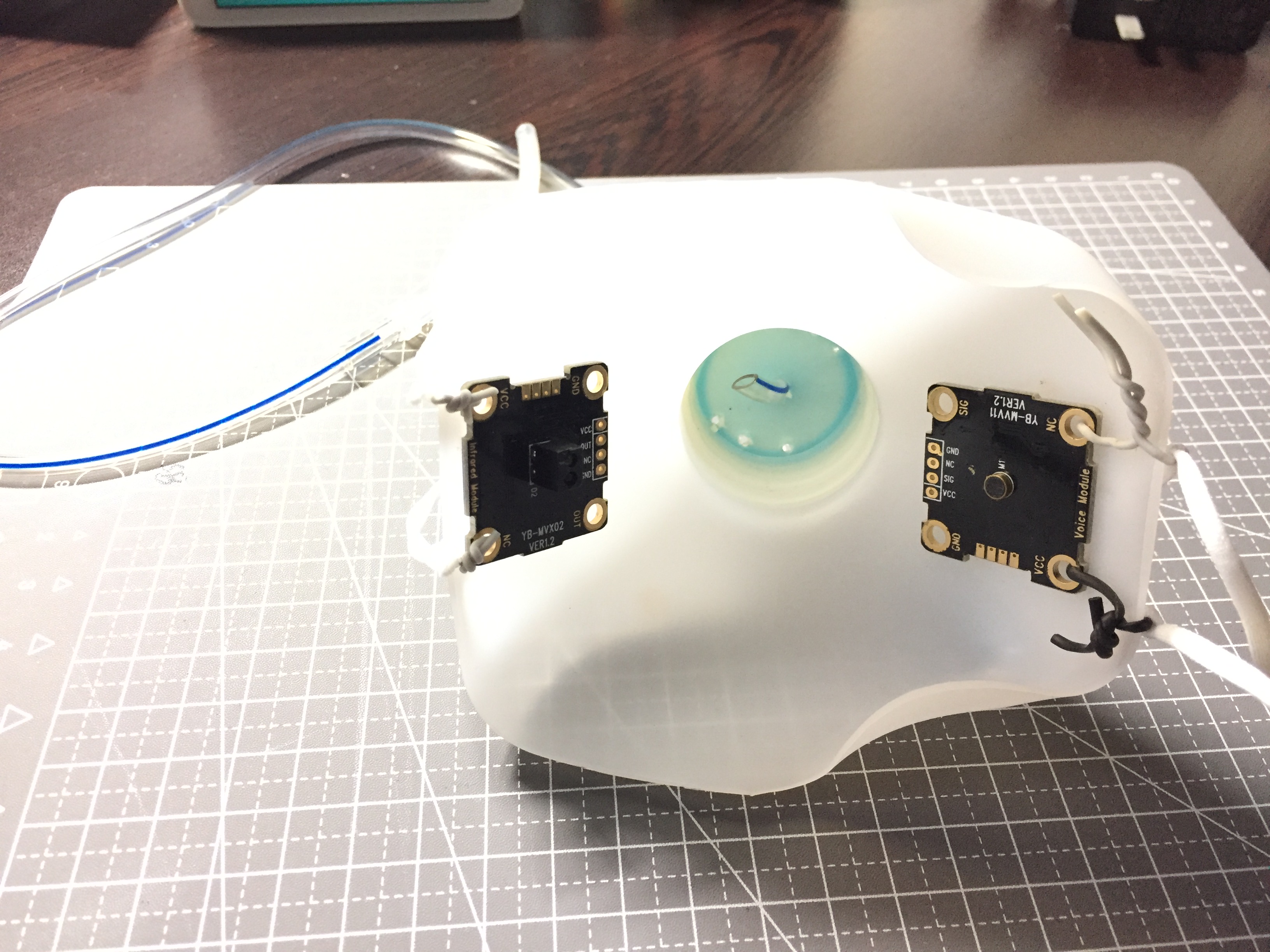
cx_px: 635
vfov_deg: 48.2
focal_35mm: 29
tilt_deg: -46.0
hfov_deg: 61.7
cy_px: 476
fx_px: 1064
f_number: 2.2
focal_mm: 4.15
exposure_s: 1/20
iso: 250
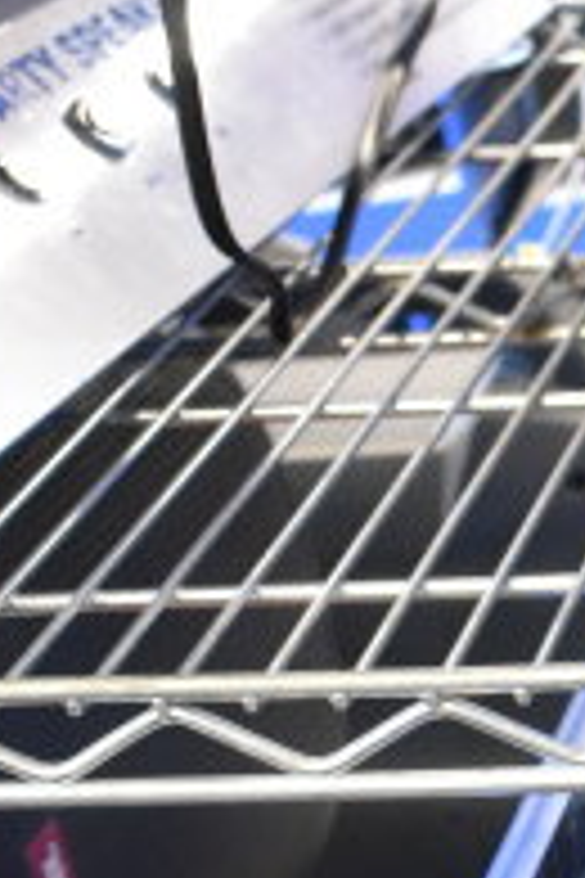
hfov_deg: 9.8
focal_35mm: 127
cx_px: 1305
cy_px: 380
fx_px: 3095
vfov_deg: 16.1
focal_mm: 18
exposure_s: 1/30
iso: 2000
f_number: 3.5
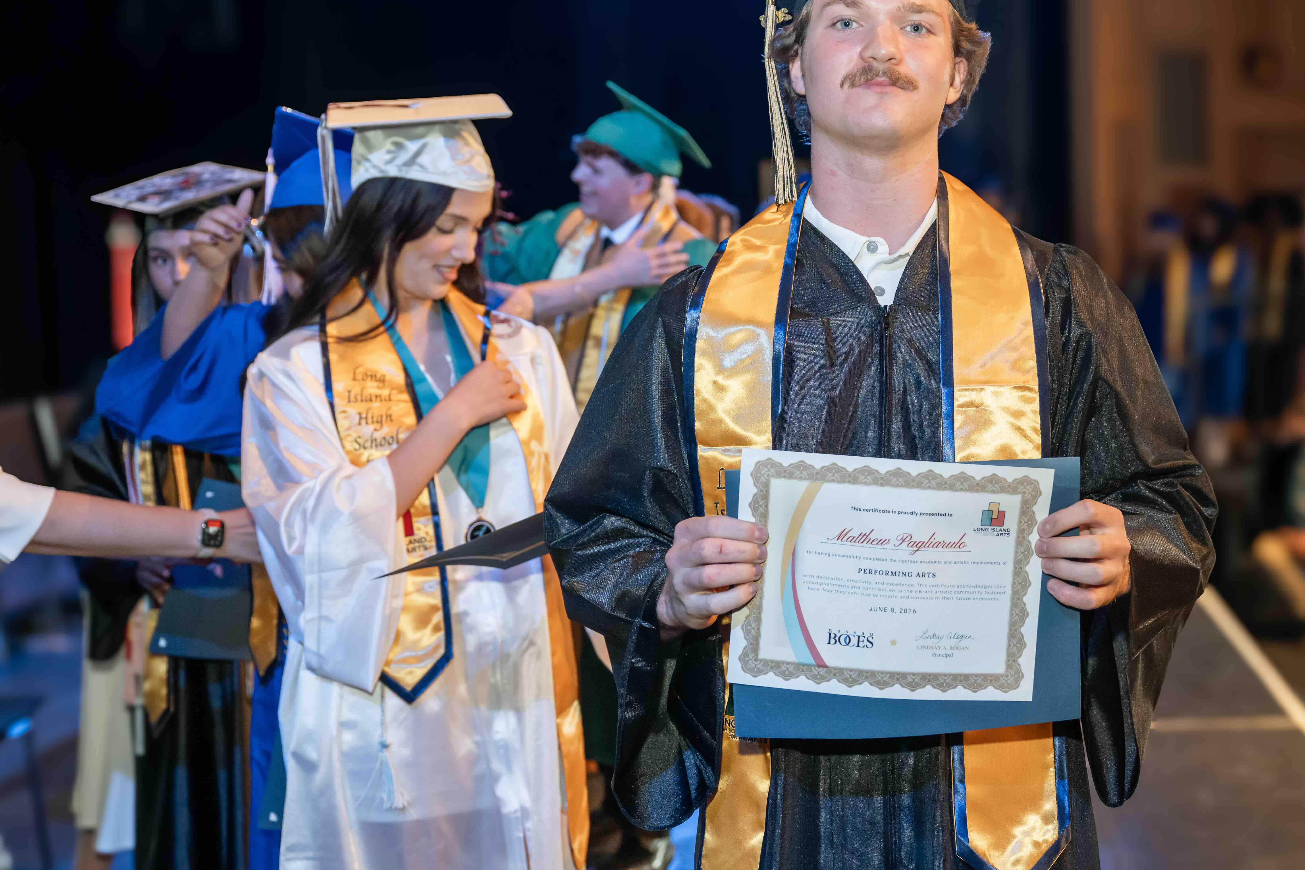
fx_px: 2030
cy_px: 328
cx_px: 844
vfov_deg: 24.1
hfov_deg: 35.4
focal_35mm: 56
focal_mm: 40
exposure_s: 1/250
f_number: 3.5
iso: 1600
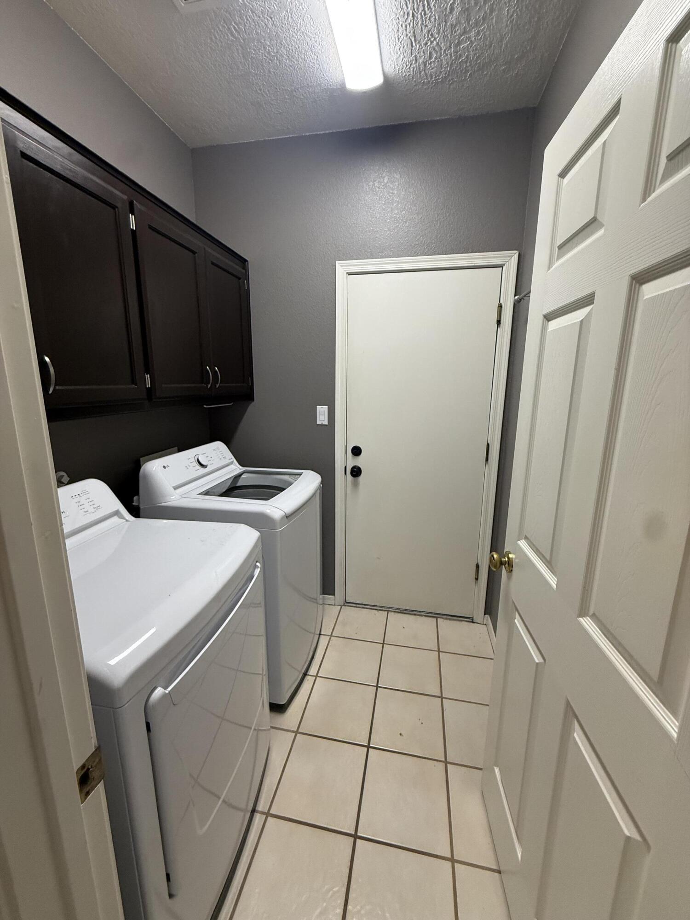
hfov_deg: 85.7
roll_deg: -0.6
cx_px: 345
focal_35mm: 14
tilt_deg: -12.0
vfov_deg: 102.1
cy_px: 460
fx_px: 372
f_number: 2.2
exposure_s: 1/120
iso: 200
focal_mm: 2.22
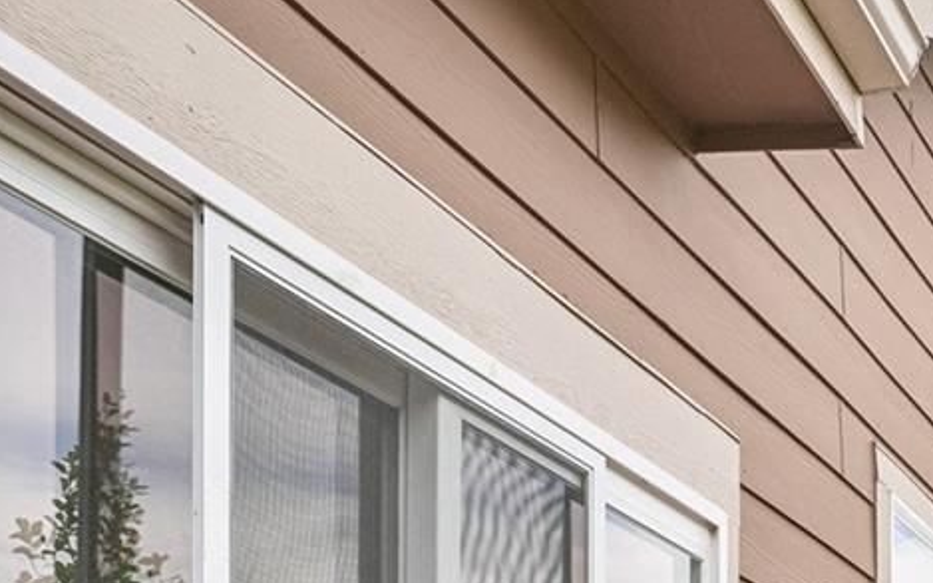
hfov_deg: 24.0
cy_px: 955
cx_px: 1393
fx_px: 1722
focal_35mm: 68
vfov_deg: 16.8
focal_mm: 13
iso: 100
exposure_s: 1/250
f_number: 8
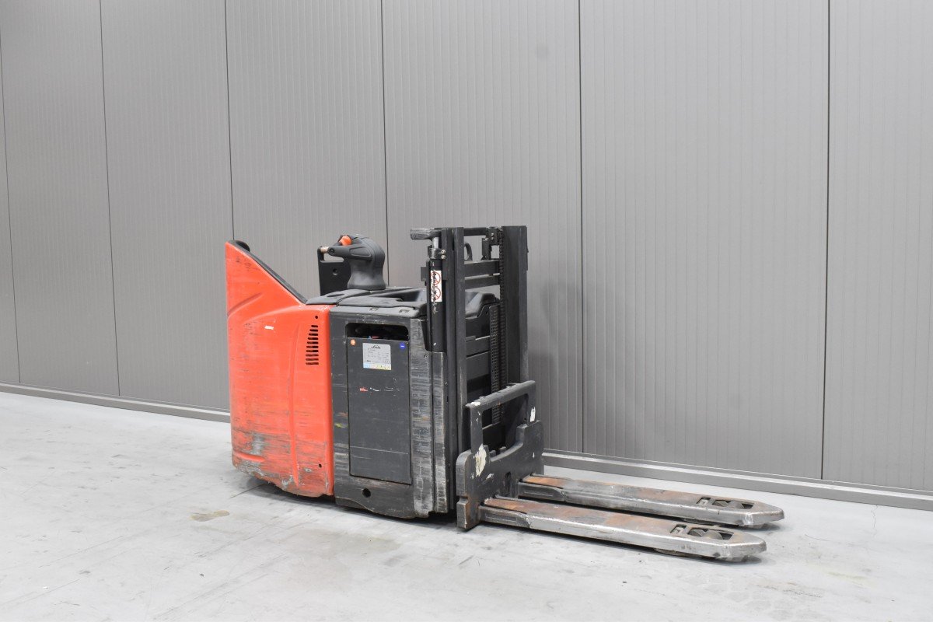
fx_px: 894
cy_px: 311
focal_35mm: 34
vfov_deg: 38.4
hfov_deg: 55.1
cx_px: 466
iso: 1600
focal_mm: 23
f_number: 7.1
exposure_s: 1/15
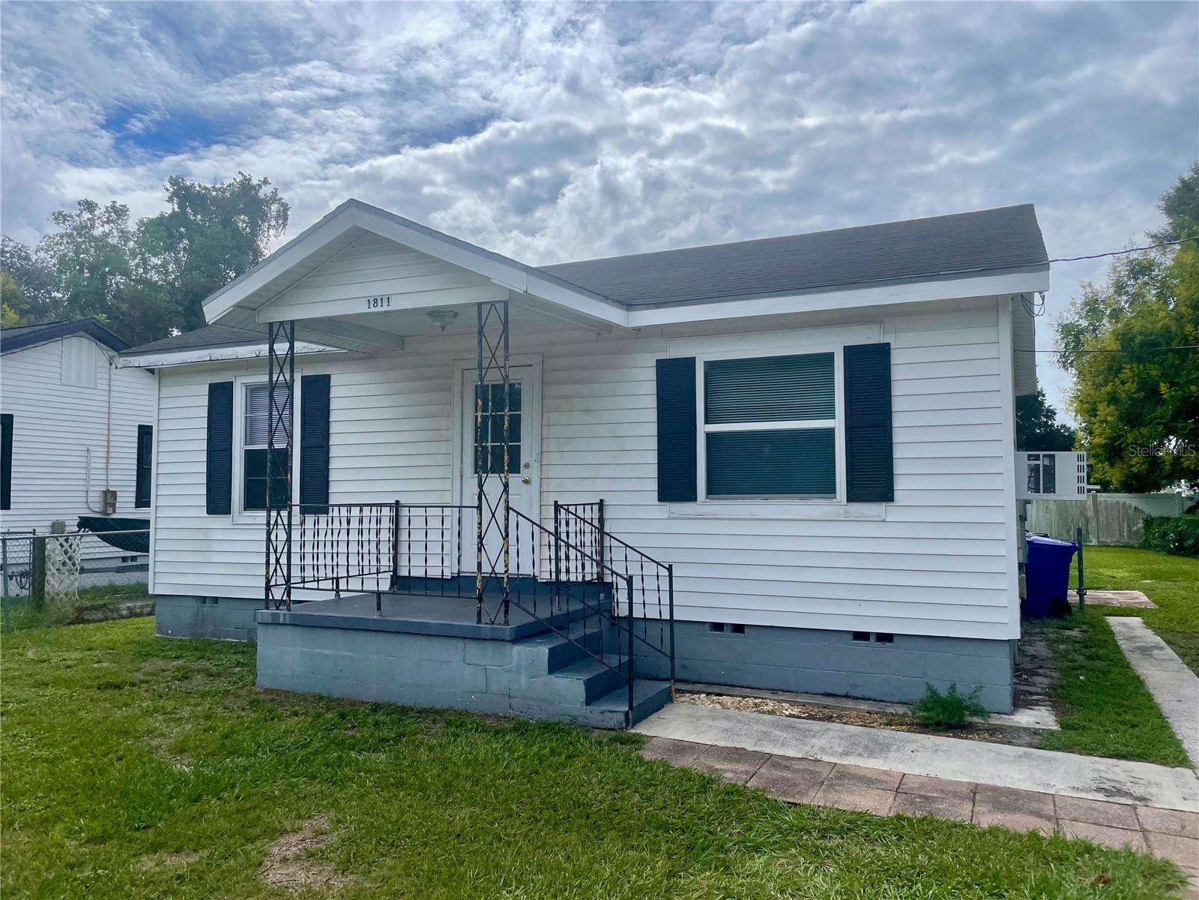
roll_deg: +0.4
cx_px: 600
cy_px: 450
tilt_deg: +3.9
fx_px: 901
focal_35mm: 26
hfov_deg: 67.3
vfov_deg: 53.1
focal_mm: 4.2
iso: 32
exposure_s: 1/6494
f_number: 1.6
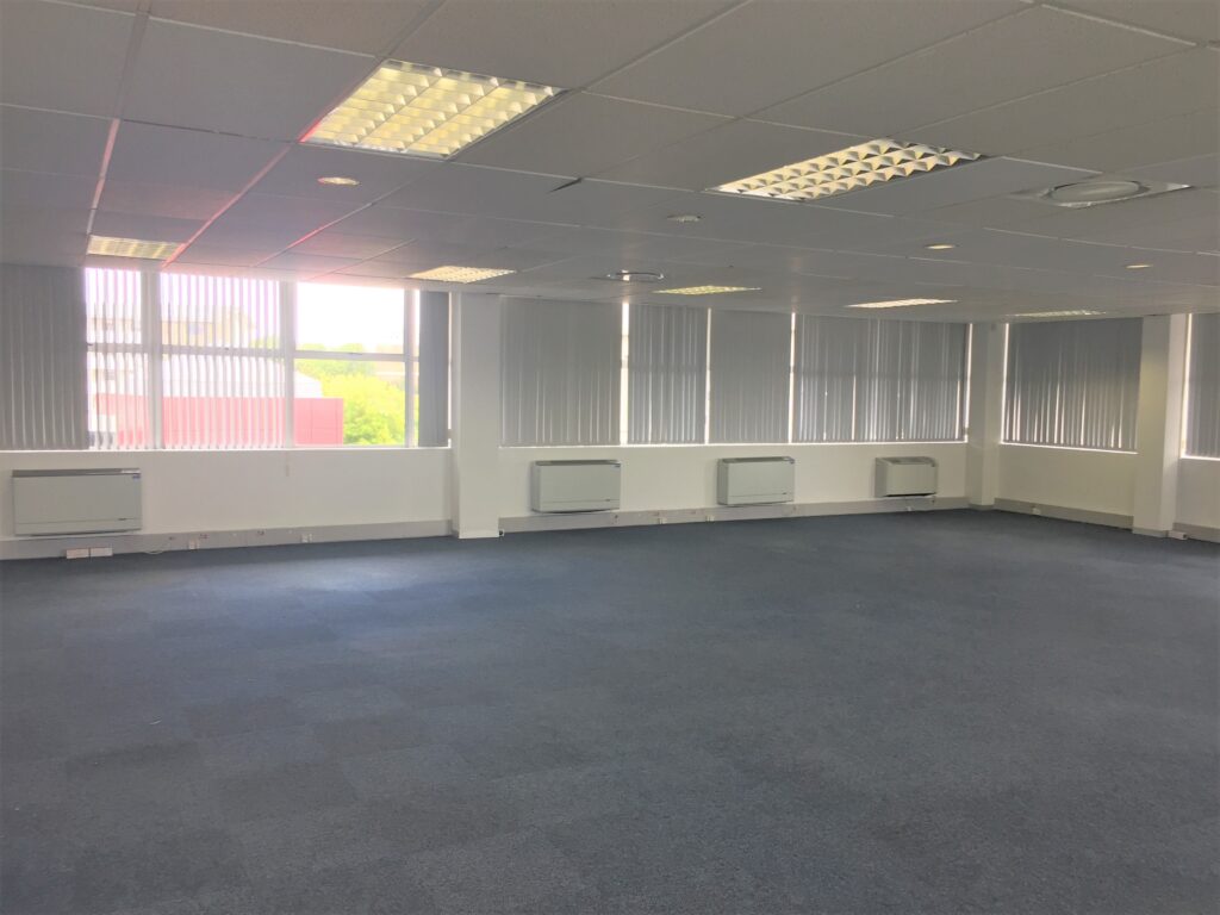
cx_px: 610
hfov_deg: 61.7
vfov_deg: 48.2
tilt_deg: -5.0
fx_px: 1022
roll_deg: -1.3
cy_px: 458
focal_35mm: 29
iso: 40
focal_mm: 4.15
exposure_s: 1/100
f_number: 2.2
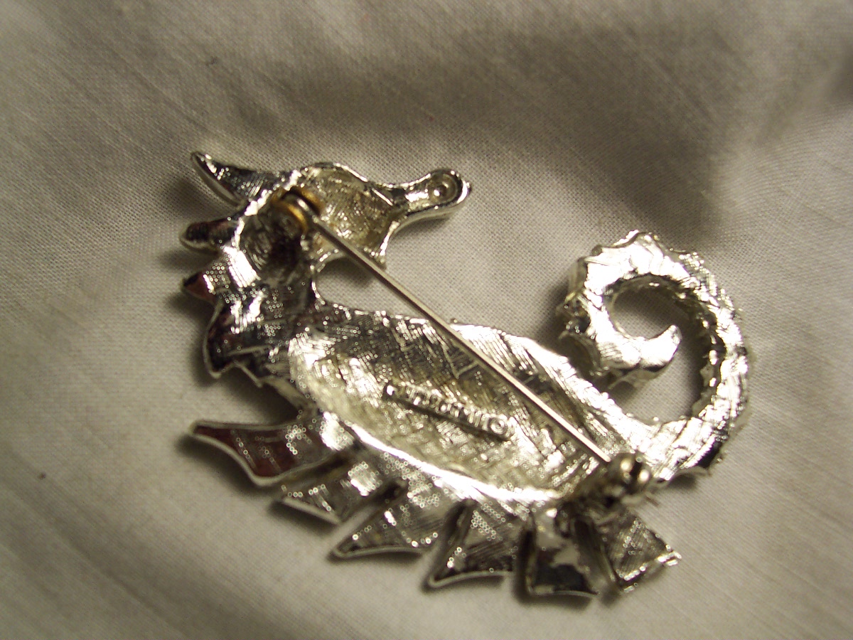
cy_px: 320
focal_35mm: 37
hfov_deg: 50.1
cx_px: 426
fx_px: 912
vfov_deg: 38.7
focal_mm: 5.6
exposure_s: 1/350
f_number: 2.8
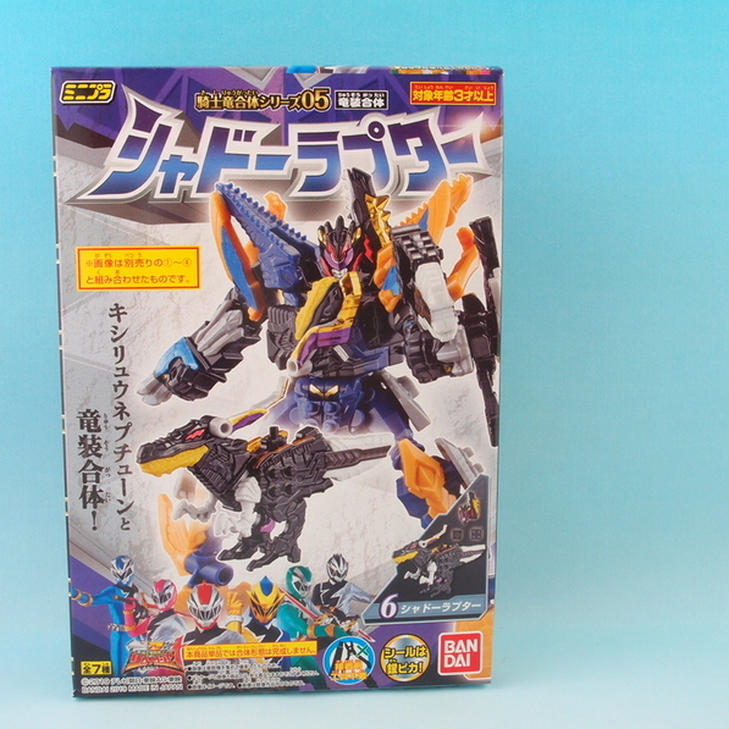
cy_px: 365
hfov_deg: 37.4
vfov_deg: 37.6
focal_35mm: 45
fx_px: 1072
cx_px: 291
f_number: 8
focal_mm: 8.16
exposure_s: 1
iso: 100
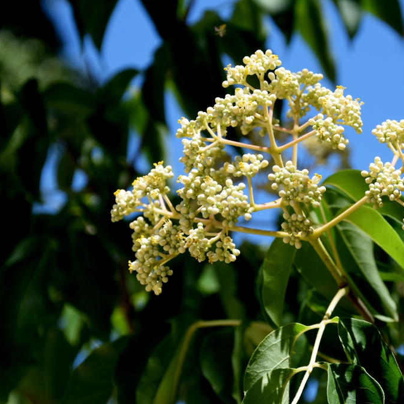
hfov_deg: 10.7
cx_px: 288
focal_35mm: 164
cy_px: 203
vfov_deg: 10.7
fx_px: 2161
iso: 200
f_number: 9
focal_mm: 85
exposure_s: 1/320
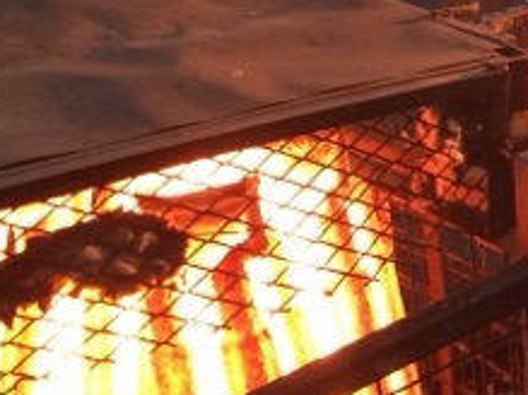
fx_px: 1616
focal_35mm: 106
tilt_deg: -15.9
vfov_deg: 13.5
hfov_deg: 18.2
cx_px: 487
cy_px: -104
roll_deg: +2.9
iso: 125
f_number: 2.2
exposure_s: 1/30
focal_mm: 4.15
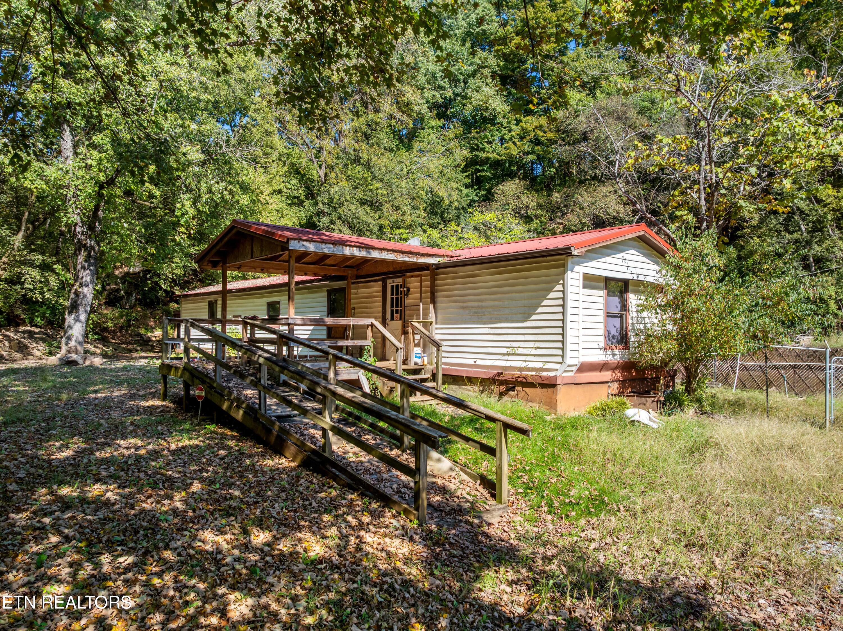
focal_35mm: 24
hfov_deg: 71.6
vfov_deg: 56.8
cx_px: 422
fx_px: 584
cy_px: 316
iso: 110
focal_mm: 12.29
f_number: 2.8
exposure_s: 1/40
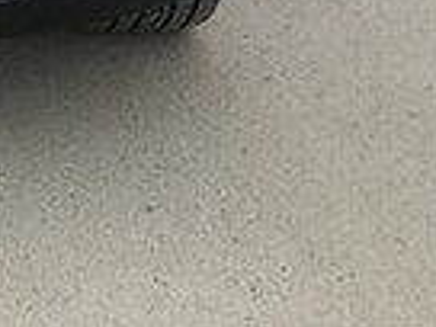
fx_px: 1713
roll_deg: -0.8
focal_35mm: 136
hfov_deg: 13.5
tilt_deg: -9.4
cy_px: -457
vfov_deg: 9.7
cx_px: -263
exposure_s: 1/1021
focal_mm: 3.99
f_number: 1.8
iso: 20
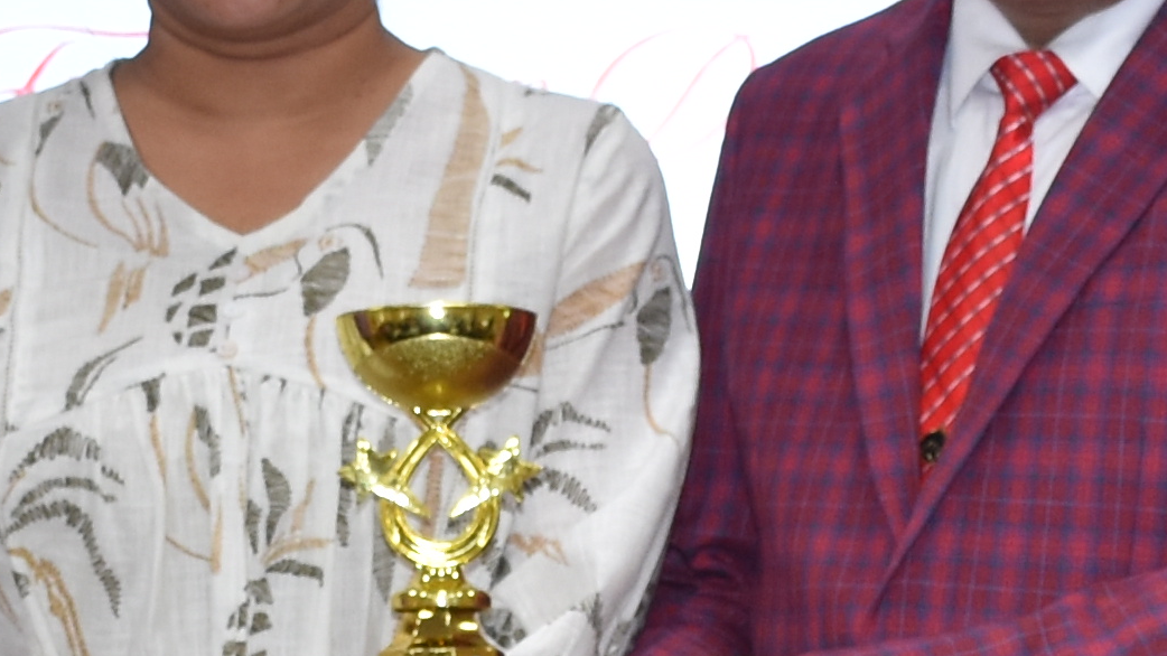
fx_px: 6158
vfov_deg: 6.0
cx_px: 532
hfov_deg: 10.8
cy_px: 930
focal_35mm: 199
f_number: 3.5
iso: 400
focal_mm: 22
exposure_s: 1/80
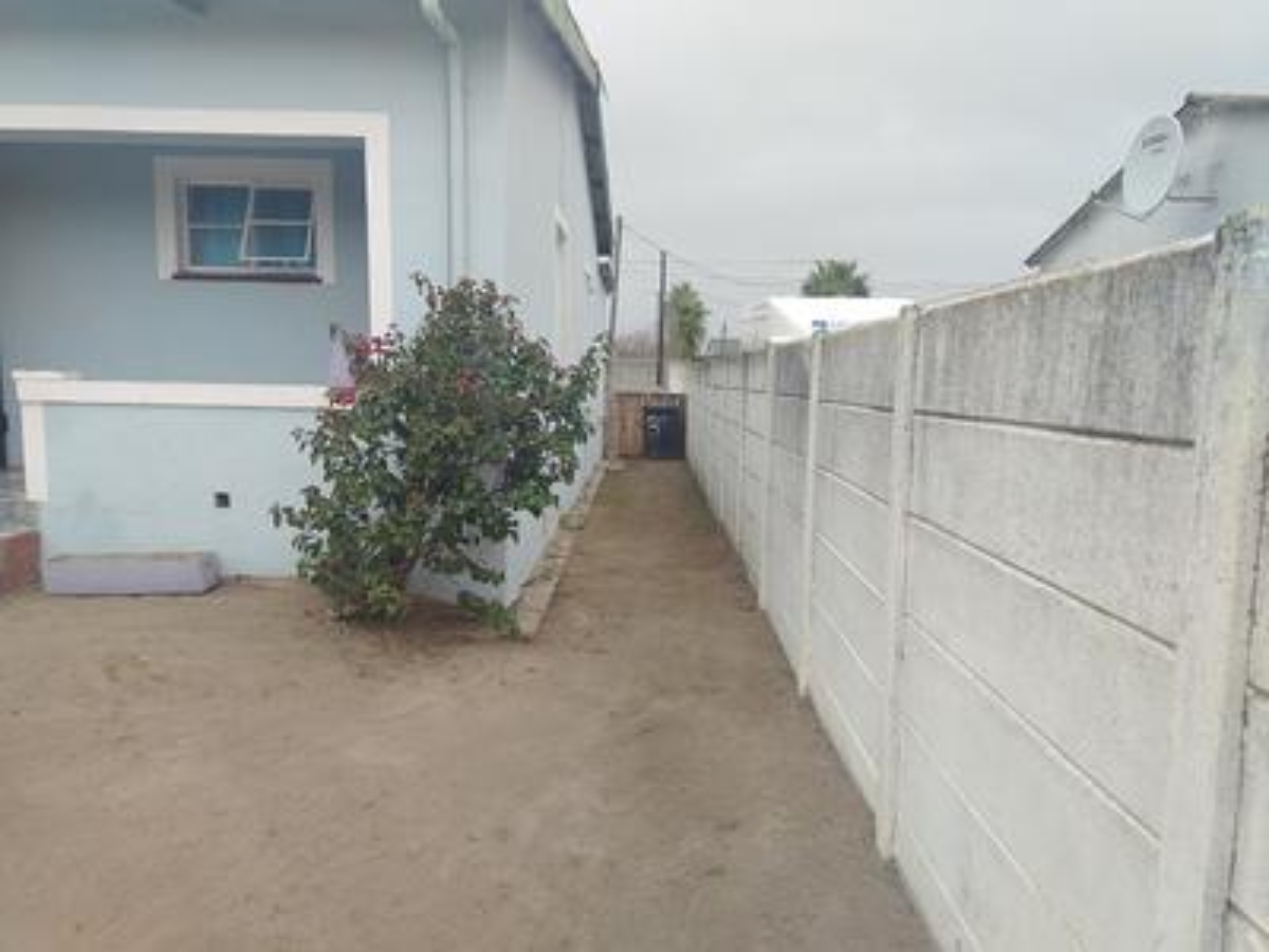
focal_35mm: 24
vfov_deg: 56.8
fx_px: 880
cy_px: 476
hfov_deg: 71.6
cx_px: 634
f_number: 1.75
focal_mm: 5.25
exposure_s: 1/900
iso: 484
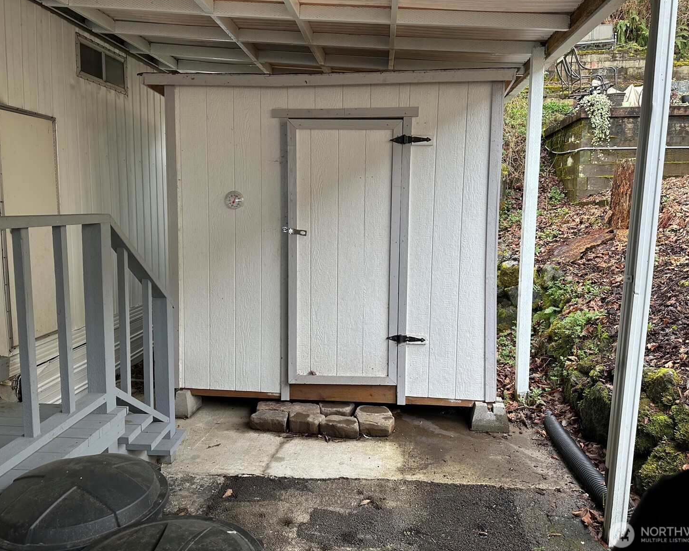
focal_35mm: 26
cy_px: 267
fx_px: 530
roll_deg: -0.9
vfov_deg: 54.9
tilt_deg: -7.4
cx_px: 350
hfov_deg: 66.0
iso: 80
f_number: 1.78
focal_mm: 6.86
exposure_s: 1/276
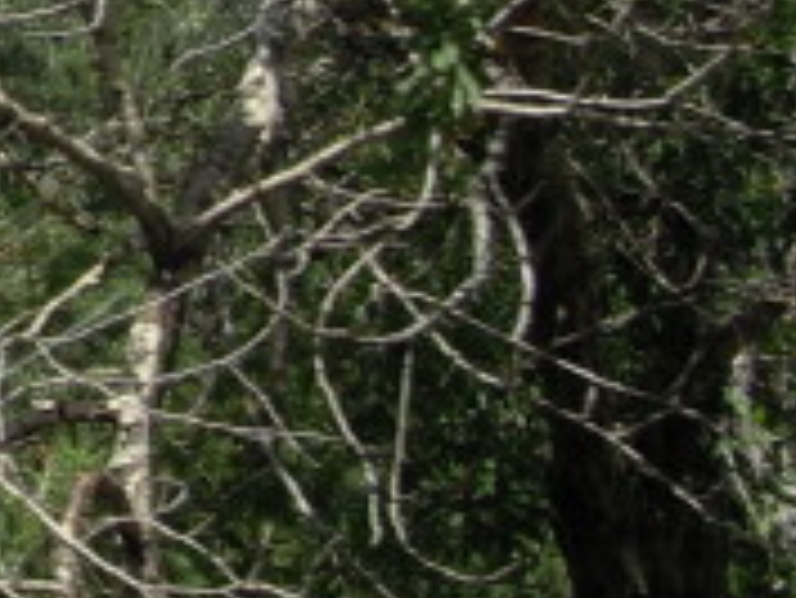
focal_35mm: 172
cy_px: -243
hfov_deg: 10.7
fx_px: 3958
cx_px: -648
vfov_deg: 8.5
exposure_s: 1/800
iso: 100
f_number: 3.3
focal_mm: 6.3
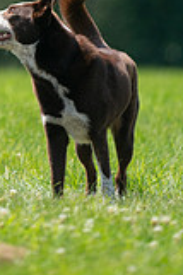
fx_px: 10682
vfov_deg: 1.5
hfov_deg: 1.0
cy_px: -60
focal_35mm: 1398
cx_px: -41
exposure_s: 1/4000
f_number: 6.3
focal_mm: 500
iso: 1250
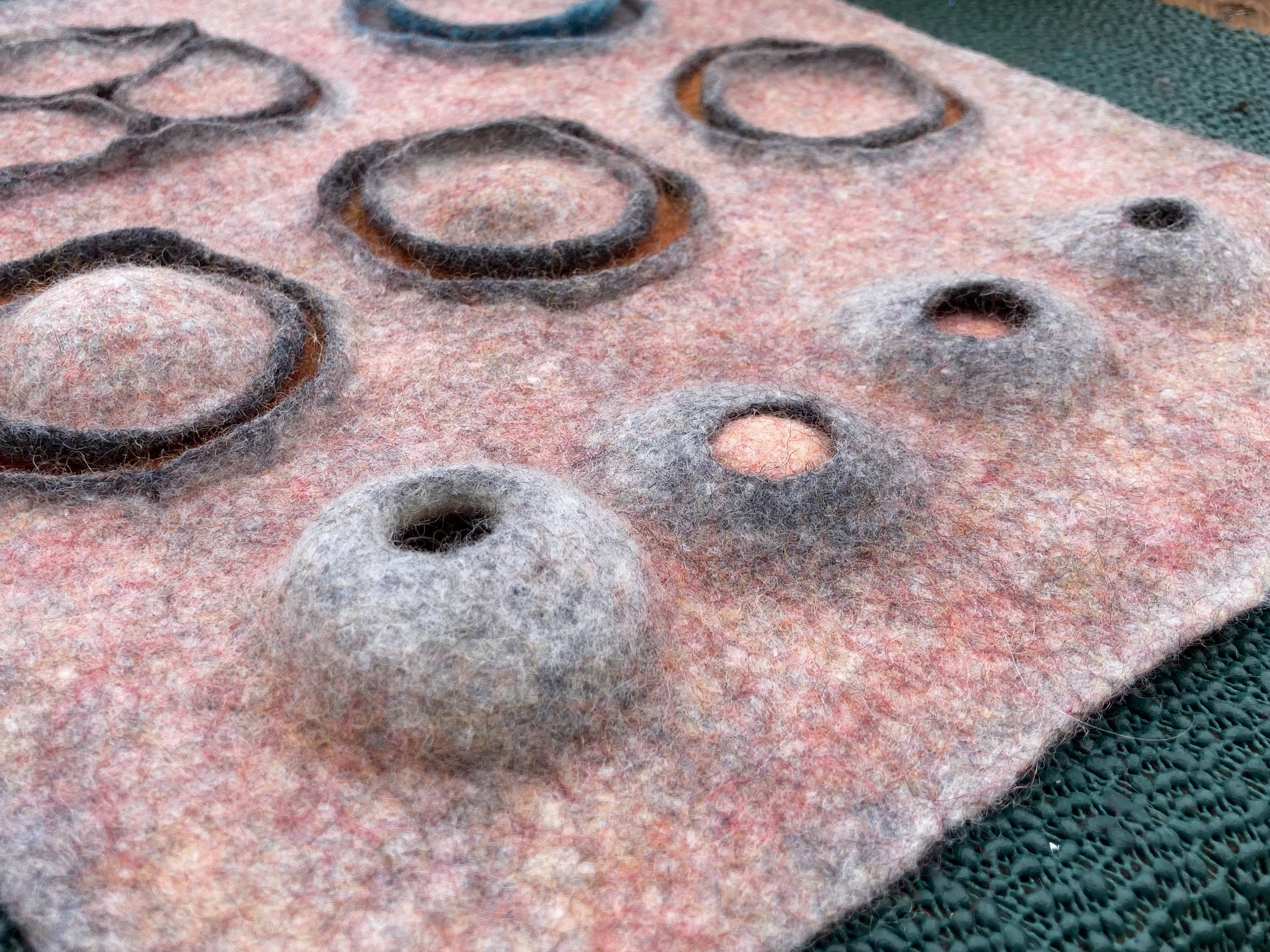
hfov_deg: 46.5
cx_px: 510
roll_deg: +0.3
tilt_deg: -32.5
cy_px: 406
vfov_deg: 35.9
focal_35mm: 40
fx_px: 1468
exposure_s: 1/823
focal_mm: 3.99
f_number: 1.8
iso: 20
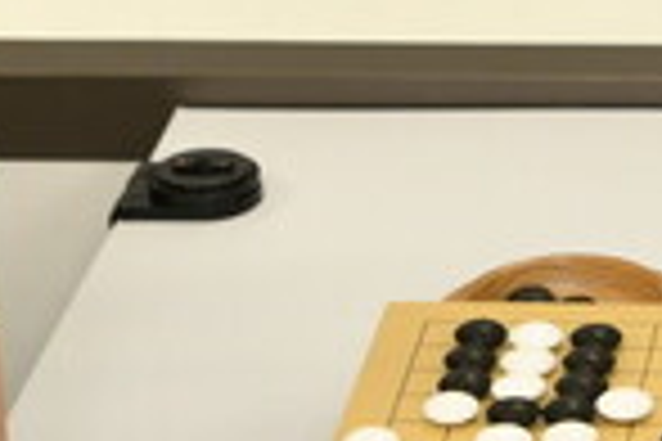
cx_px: 887
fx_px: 4156
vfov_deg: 6.1
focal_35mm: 226
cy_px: 142
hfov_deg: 8.9
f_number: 4
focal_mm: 35
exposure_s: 1/125
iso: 500
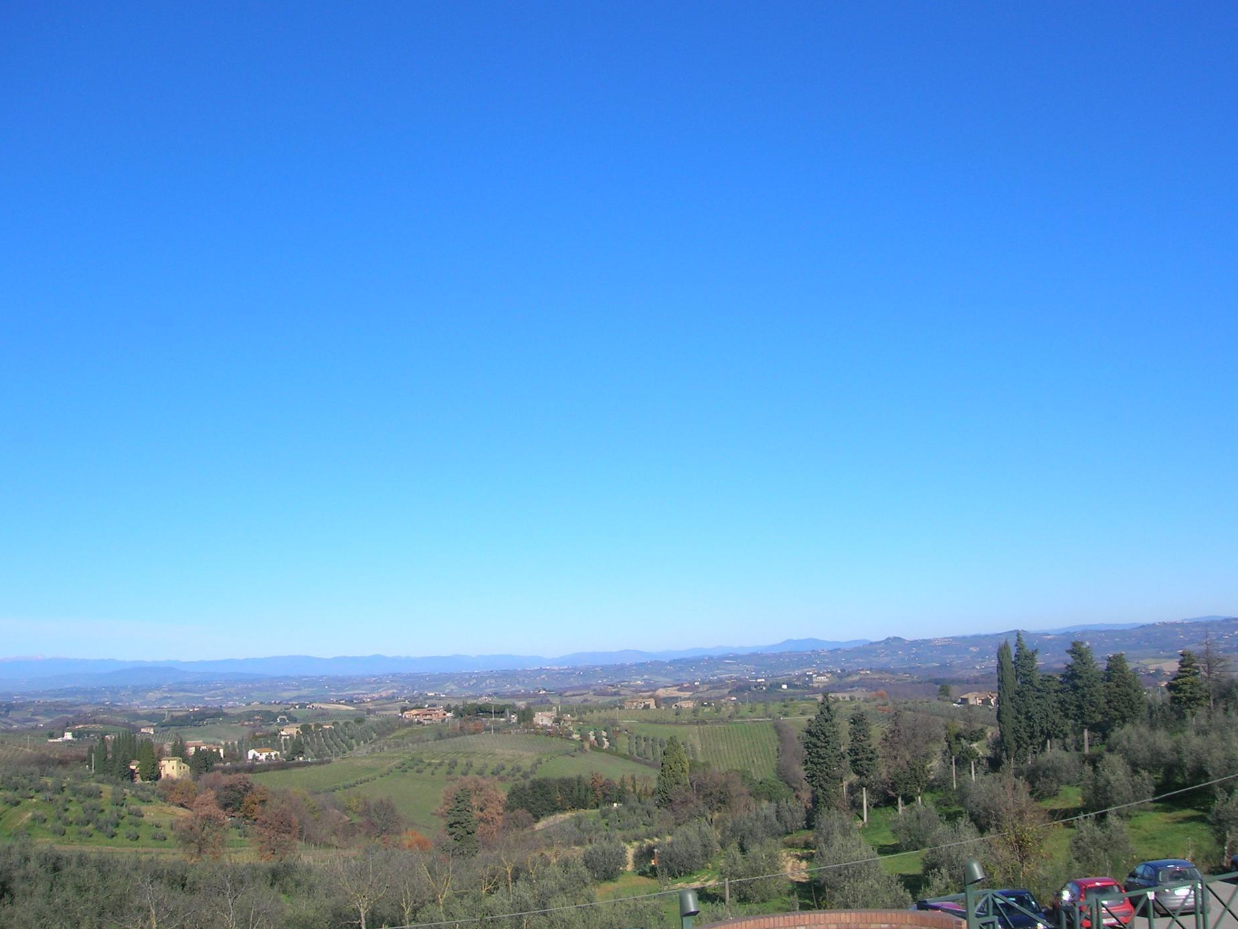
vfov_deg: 40.7
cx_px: 629
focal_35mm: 35
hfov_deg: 52.6
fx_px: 1252
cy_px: 463
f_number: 4.9
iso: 50
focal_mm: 5.7
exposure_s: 1/461
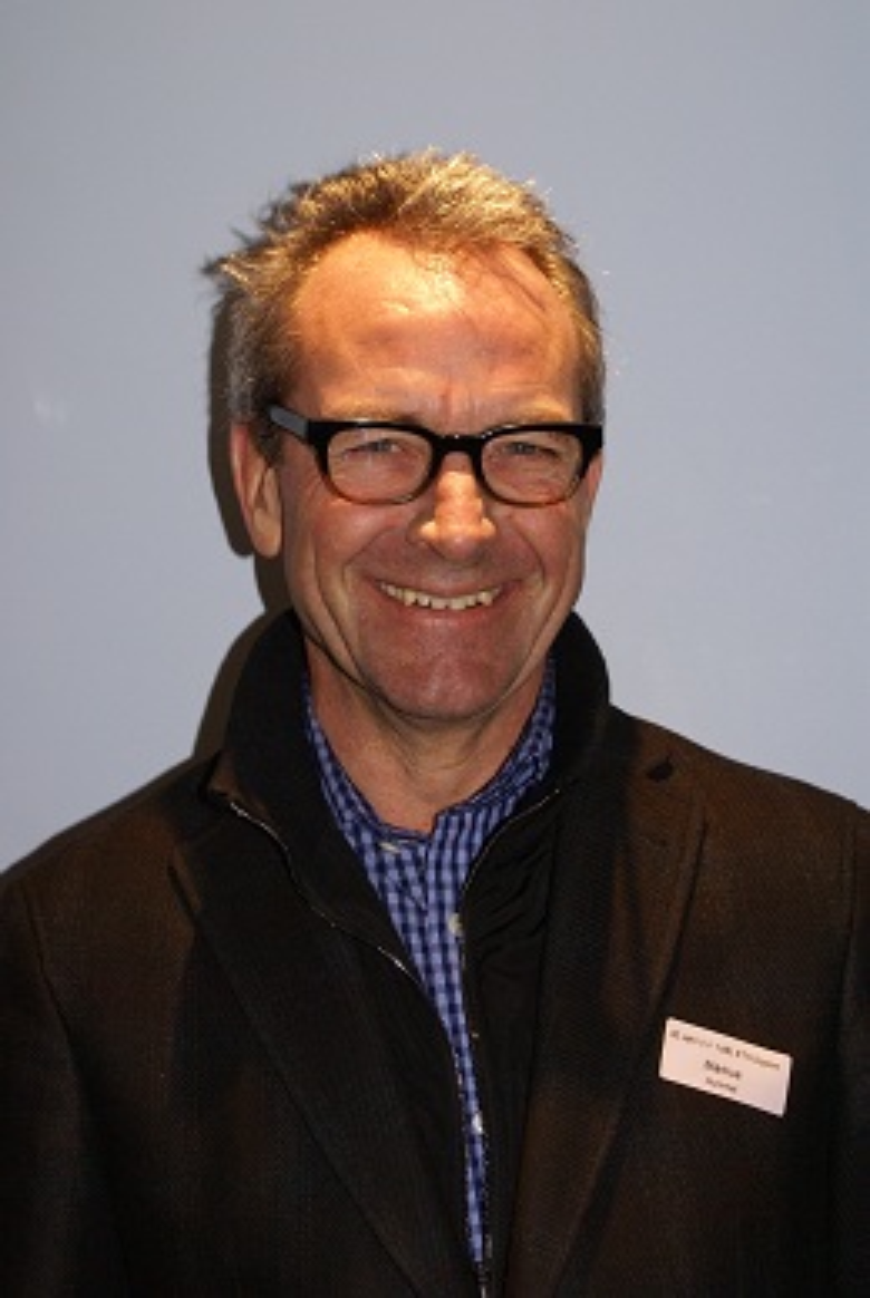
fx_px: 2709
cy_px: 649
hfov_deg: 18.2
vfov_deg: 27.0
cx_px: 435
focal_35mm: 75
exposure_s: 1/80
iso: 400
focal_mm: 50
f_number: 5.6
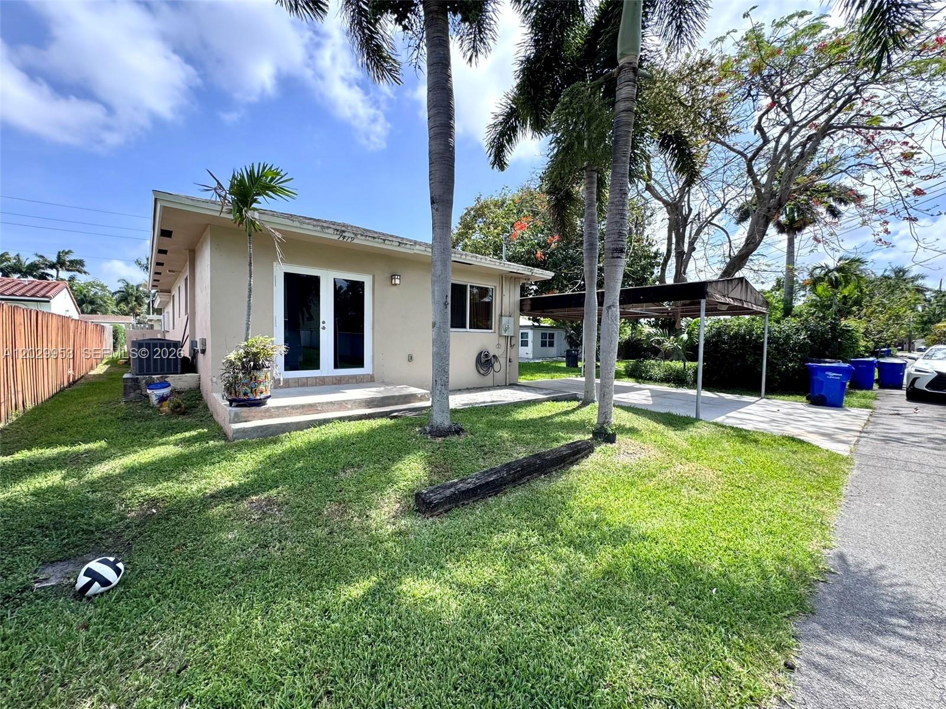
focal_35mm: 14
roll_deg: -2.1
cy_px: 354
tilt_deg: -2.9
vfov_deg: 85.7
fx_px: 383
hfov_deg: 102.1
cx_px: 473
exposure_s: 1/734
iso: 40
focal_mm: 2.22
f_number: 2.2
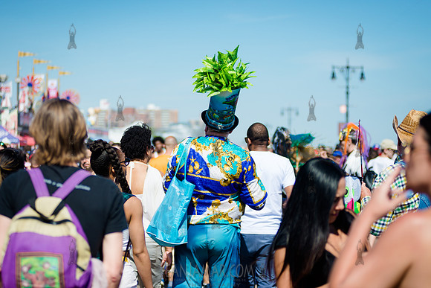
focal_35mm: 80
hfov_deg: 25.4
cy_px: 144
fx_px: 958
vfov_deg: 17.1
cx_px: 216
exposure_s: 1/4000
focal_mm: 80
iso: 200
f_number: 2.8
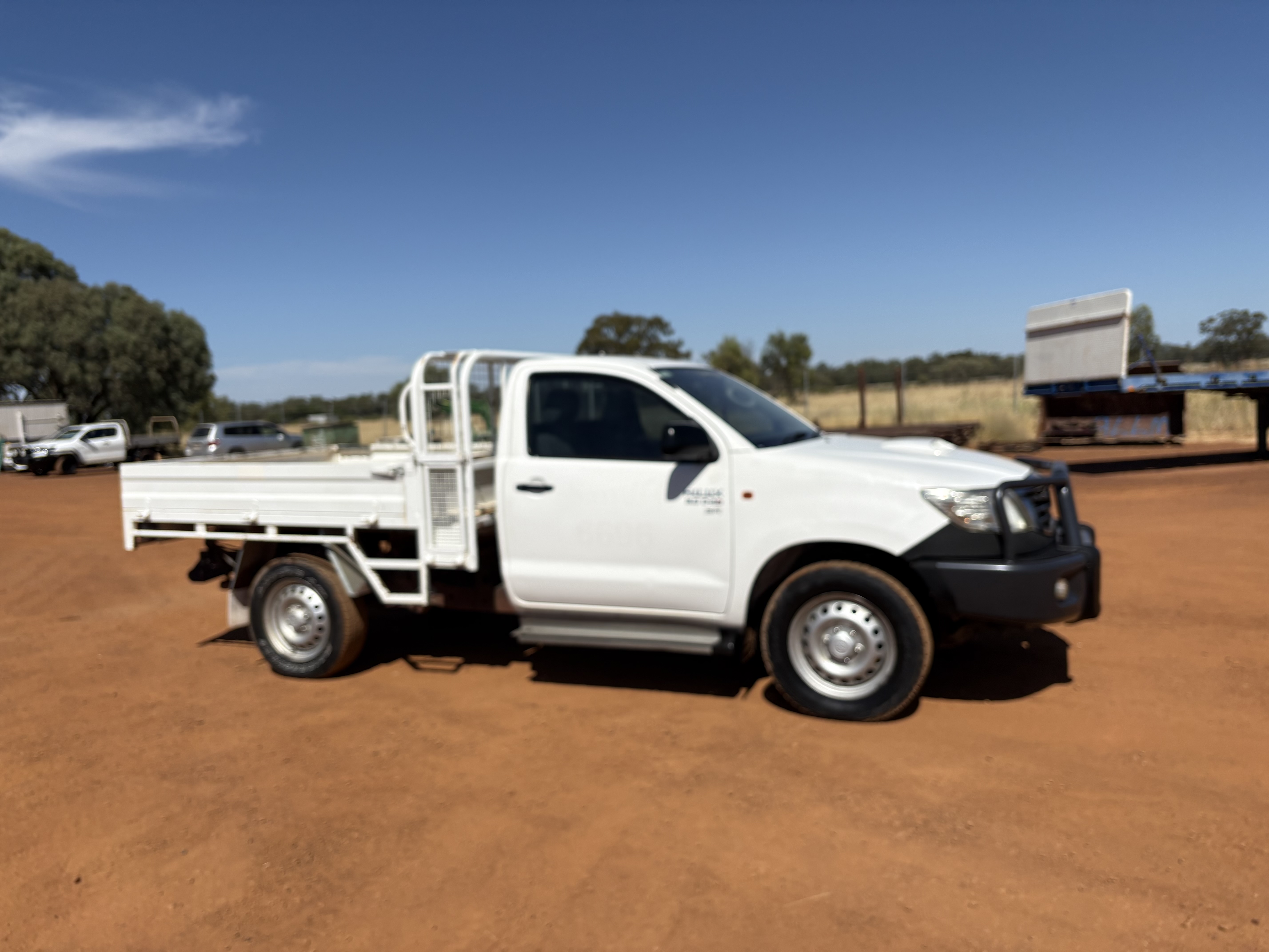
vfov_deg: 53.1
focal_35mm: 26
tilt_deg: -3.8
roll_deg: +4.2
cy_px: 476
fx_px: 953
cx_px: 634
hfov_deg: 67.3
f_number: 1.6
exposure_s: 1/8850
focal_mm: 5.96
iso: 50
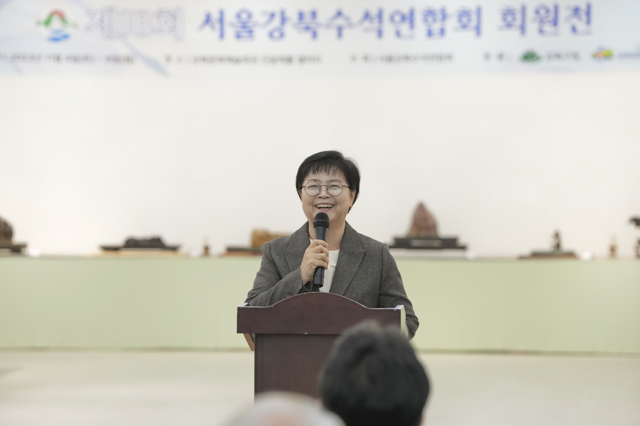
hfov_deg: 11.5
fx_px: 3164
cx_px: 320
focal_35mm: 178
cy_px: 213
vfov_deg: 7.7
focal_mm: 178
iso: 2000
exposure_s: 1/160
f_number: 5
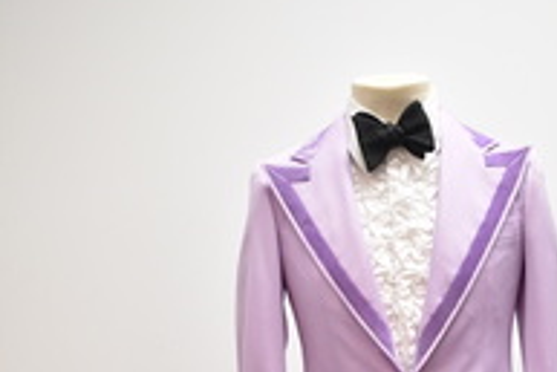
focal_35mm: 70
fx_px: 1084
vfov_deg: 17.5
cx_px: 427
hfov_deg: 28.3
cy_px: 559
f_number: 4.5
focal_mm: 20
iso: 1000
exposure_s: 1/100
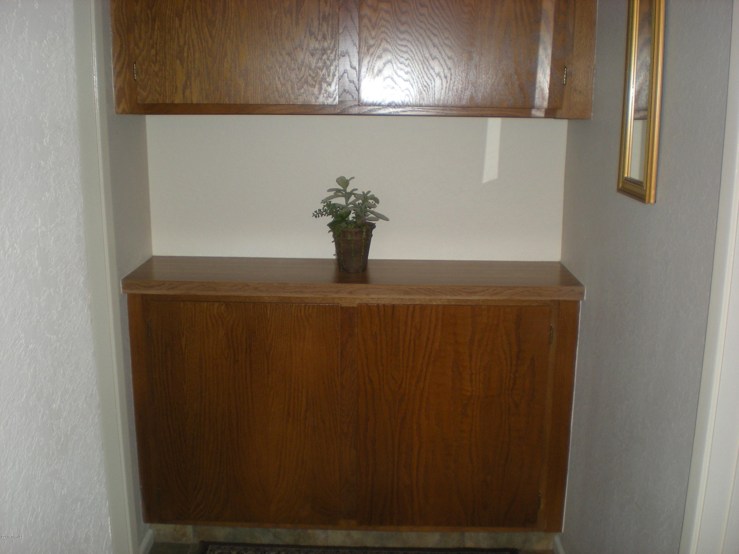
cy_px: 277
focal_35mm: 38
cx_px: 370
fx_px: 811
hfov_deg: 49.0
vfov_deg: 37.7
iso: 109
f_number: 3.1
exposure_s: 1/60
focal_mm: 6.3
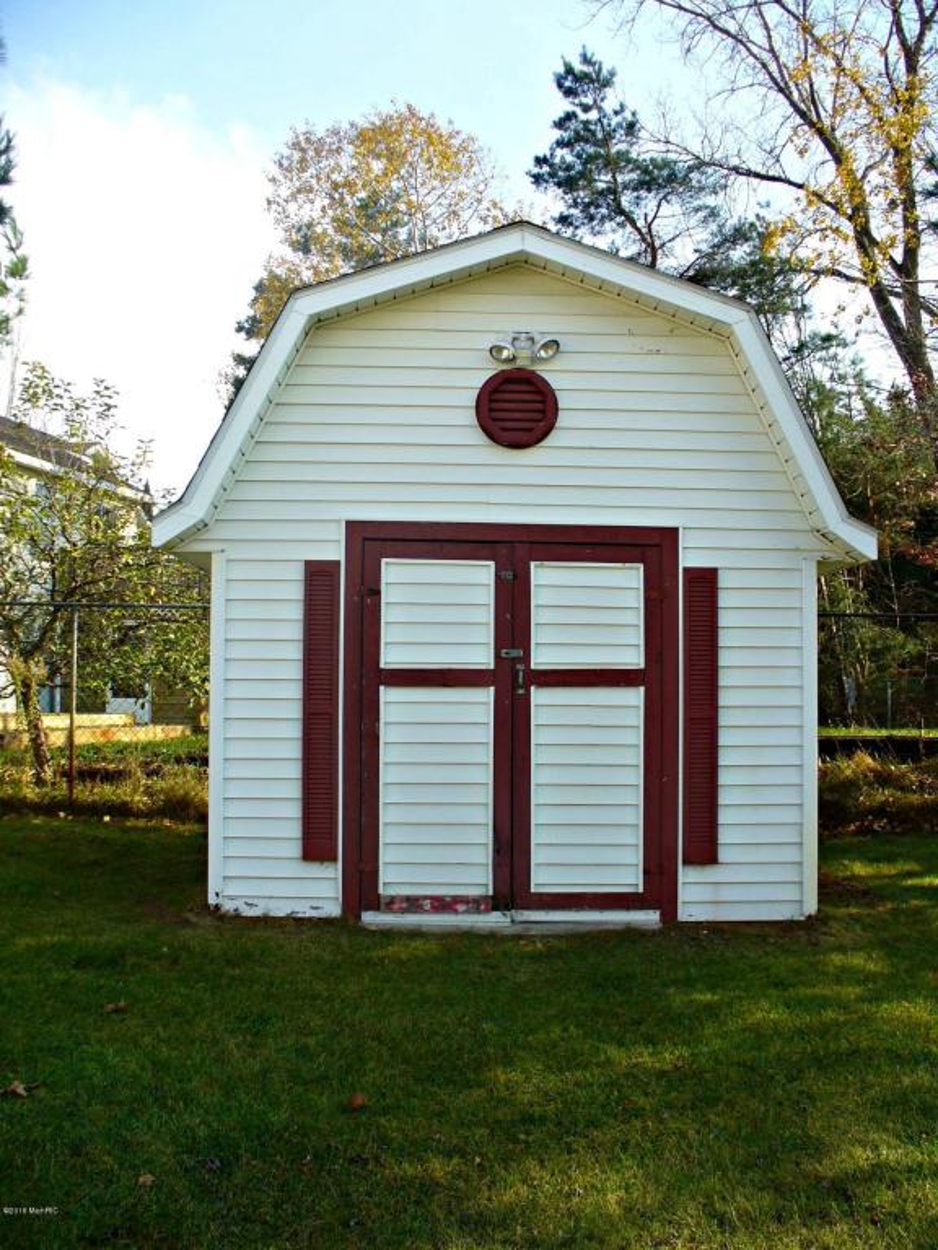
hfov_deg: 38.7
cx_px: 469
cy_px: 625
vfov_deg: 50.1
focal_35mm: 37
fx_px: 1337
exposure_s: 1/400
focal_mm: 6.1
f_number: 2.8
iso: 80
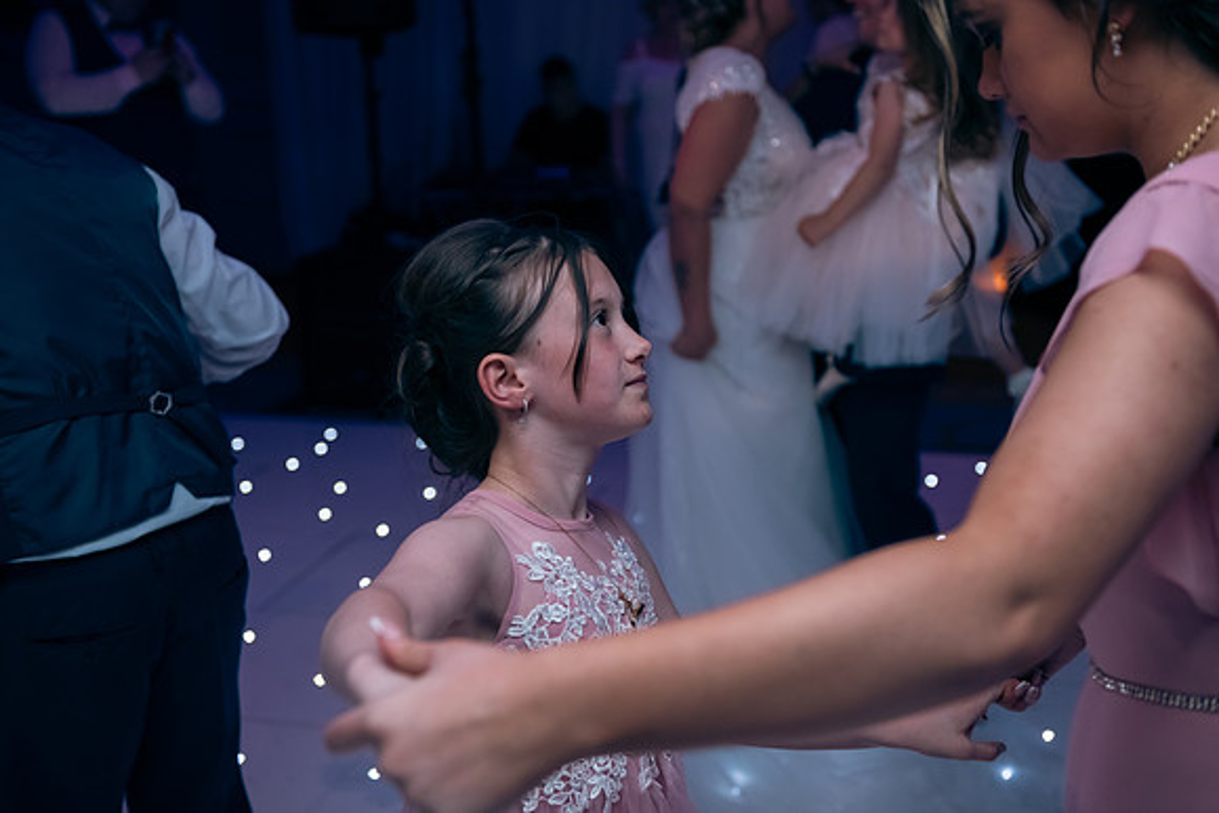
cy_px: 406
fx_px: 1626
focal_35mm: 48
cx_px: 610
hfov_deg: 41.1
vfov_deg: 28.1
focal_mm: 48
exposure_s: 1/160
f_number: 3.5
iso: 800
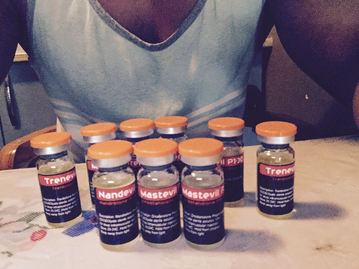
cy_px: 134
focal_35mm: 31
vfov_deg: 45.4
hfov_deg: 58.4
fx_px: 321
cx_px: 180
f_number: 2.2
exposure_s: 1/17
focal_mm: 2.65
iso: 640
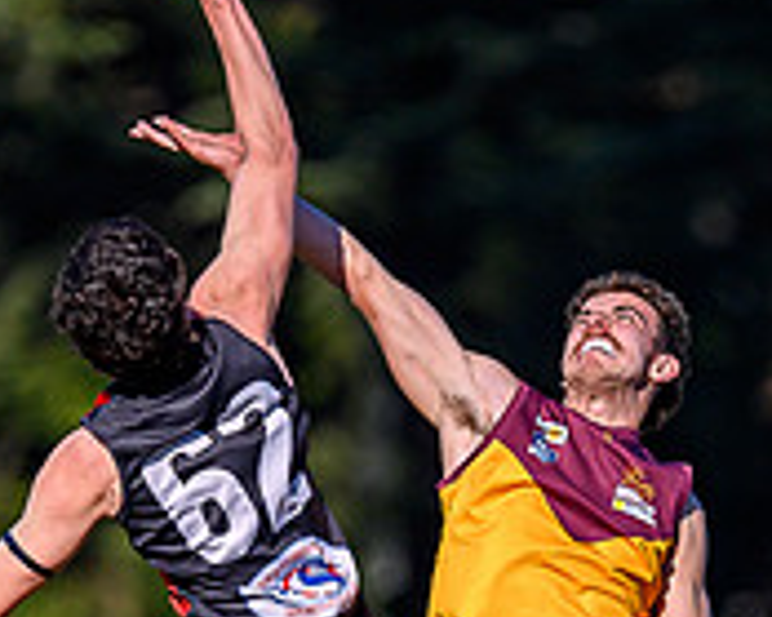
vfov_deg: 0.7
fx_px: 53161
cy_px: 685
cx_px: 395
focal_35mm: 2328
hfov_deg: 0.8
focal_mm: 500
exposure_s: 1/1600
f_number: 4
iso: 100
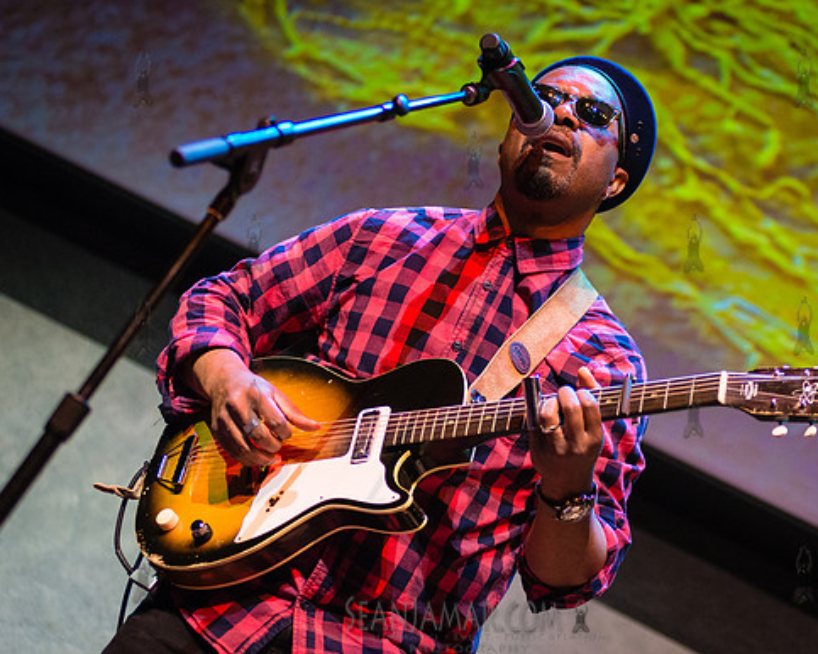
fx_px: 2323
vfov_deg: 16.0
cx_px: 504
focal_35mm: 96
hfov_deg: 19.9
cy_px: 307
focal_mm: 80
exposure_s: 1/400
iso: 3200
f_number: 2.8
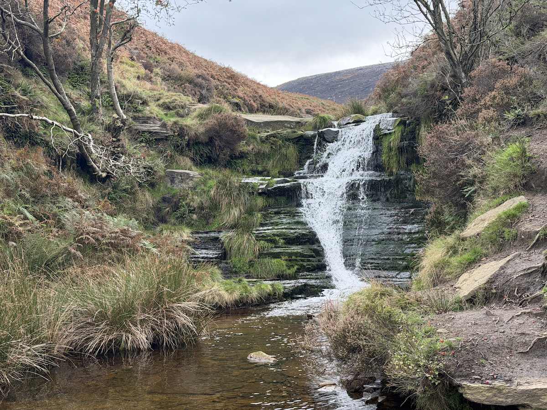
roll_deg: +2.0
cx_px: 274
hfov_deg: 39.7
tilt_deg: +1.7
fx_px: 758
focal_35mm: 48
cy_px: 205
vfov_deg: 30.3
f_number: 1.78
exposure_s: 1/195
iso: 100
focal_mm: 6.76
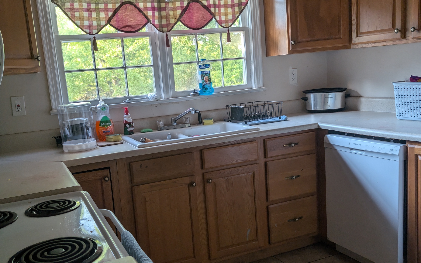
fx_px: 402
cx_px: 194
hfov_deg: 55.3
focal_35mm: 35
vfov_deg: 36.2
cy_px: 148
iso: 235
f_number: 1.68
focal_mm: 6.9
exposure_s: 1/182
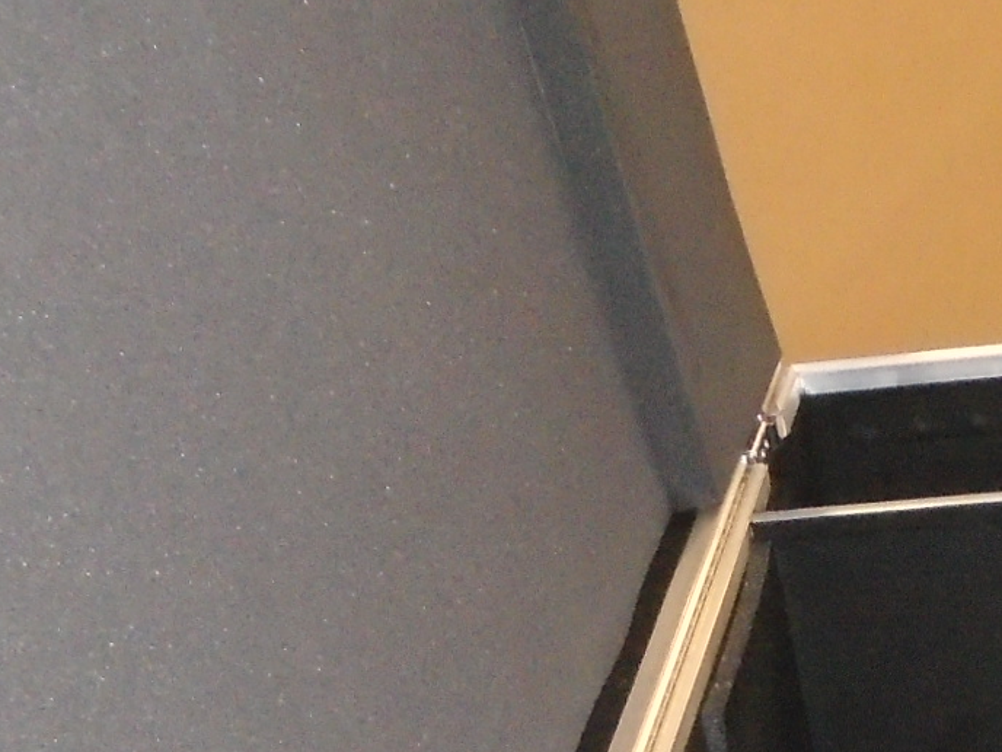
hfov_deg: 19.6
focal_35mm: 98
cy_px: 1052
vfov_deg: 14.3
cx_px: 932
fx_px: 2837
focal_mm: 4.6
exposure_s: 1/30
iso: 500
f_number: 3.2
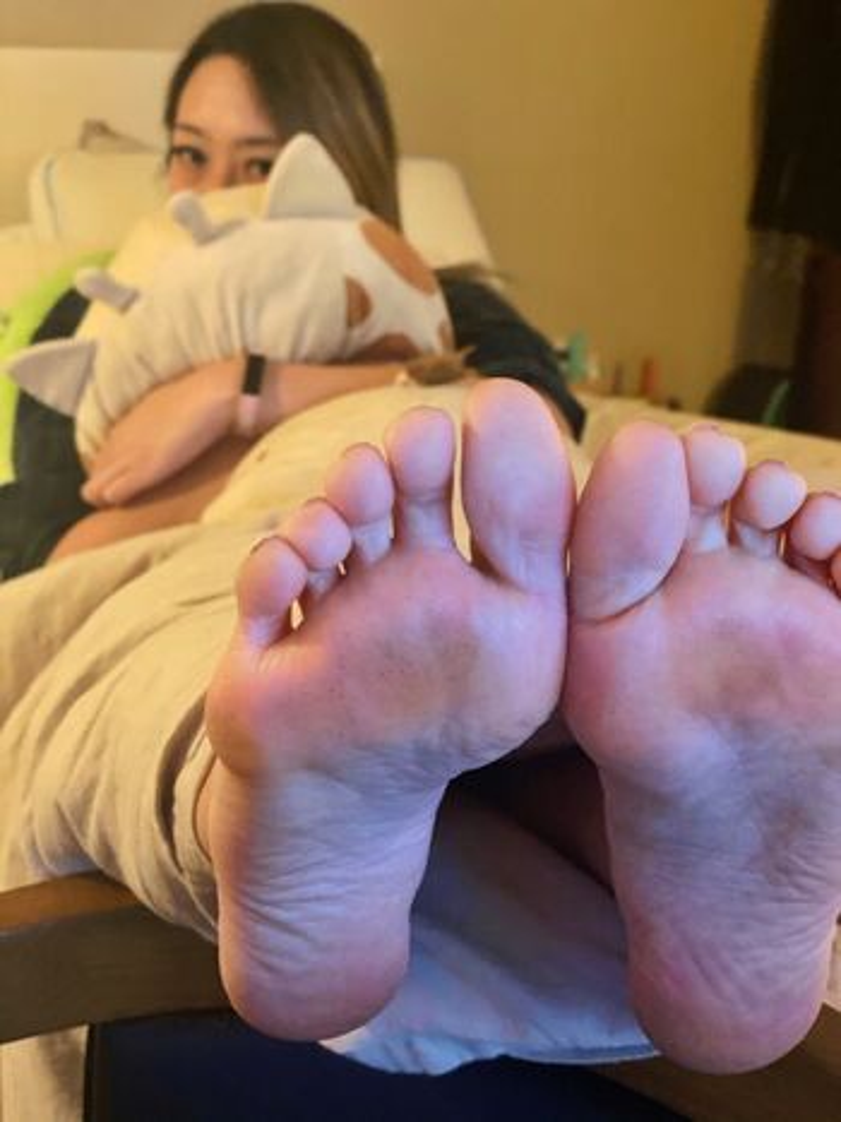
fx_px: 1685
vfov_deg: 36.8
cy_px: 561
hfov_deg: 28.0
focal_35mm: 52
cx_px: 420
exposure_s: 1/15
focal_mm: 6
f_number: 2
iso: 400
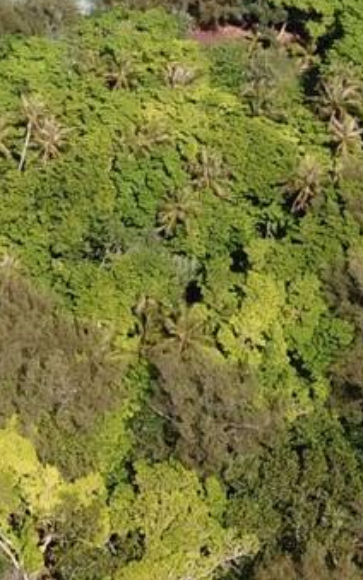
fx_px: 1756
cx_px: 140
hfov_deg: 11.8
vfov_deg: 18.0
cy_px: -74
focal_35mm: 111
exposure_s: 1/226
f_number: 2.2
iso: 100
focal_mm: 4.73
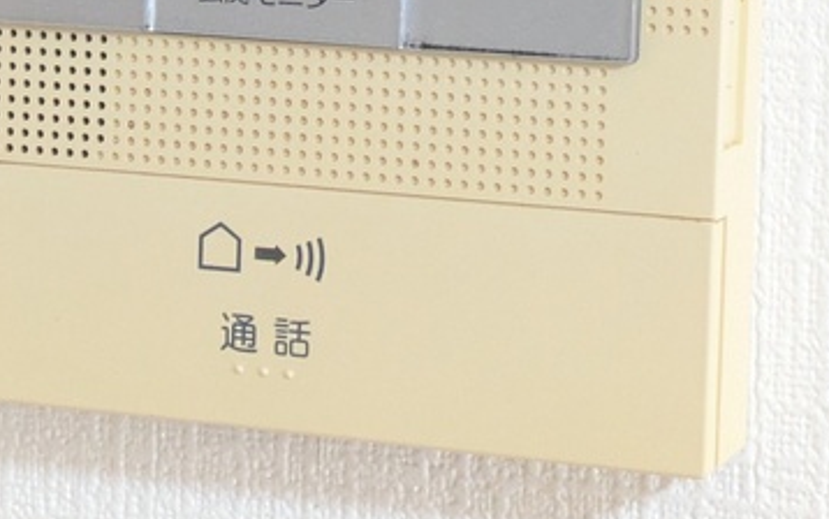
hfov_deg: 14.4
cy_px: -123
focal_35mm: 145
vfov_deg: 8.9
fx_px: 3277
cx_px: 308
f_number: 1.89
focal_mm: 5.43
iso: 775
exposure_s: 1/60
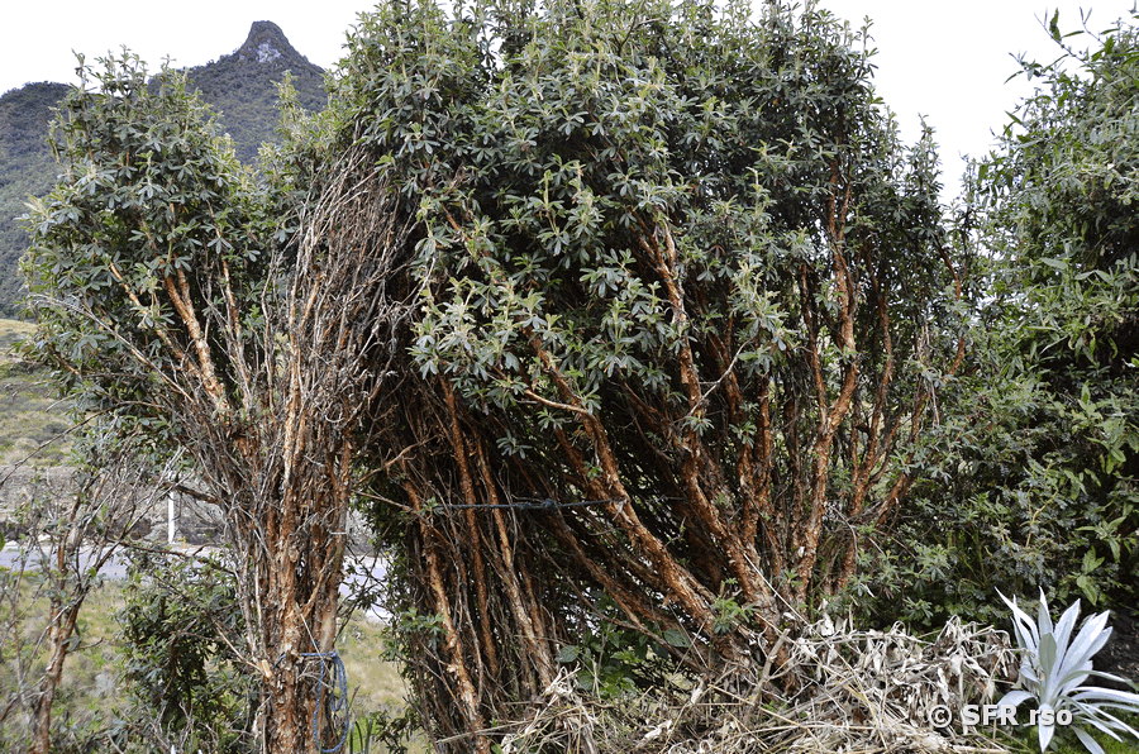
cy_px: 377
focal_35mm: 27
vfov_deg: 47.7
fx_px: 852
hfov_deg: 67.5
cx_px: 570
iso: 250
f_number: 7.1
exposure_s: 1/200
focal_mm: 18
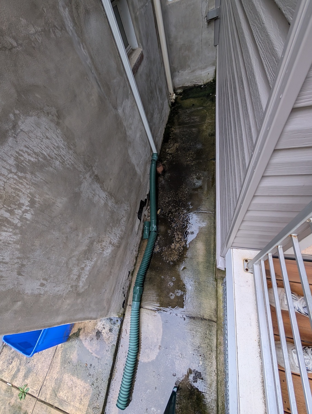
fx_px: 144
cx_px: 156
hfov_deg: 94.7
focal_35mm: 12
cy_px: 207
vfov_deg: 110.4
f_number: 1.7
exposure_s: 1/103
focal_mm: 2.02
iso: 136
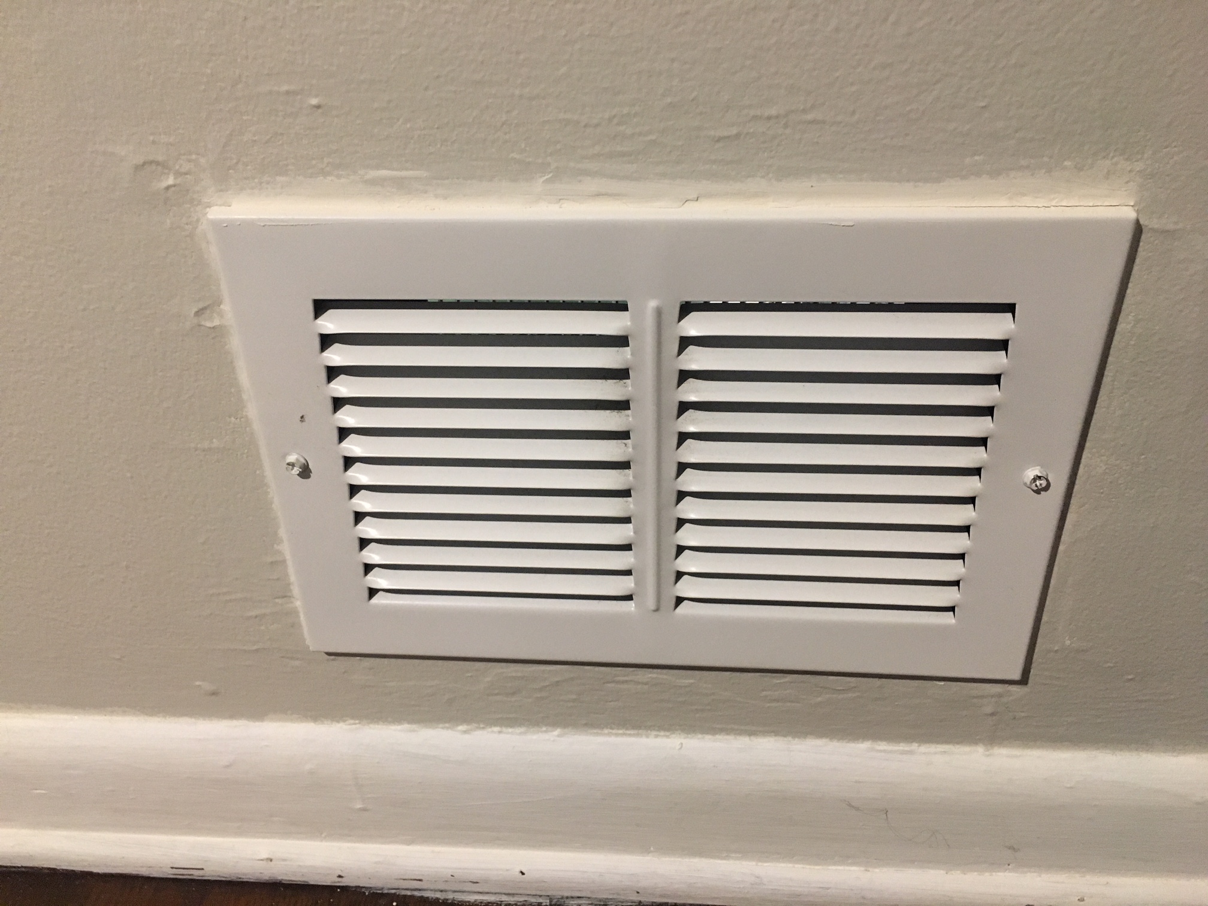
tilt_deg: -33.9
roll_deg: +1.6
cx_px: 604
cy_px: 453
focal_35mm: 29
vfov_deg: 48.2
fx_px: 1012
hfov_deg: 61.7
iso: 200
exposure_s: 1/17
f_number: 2.2
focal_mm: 4.15
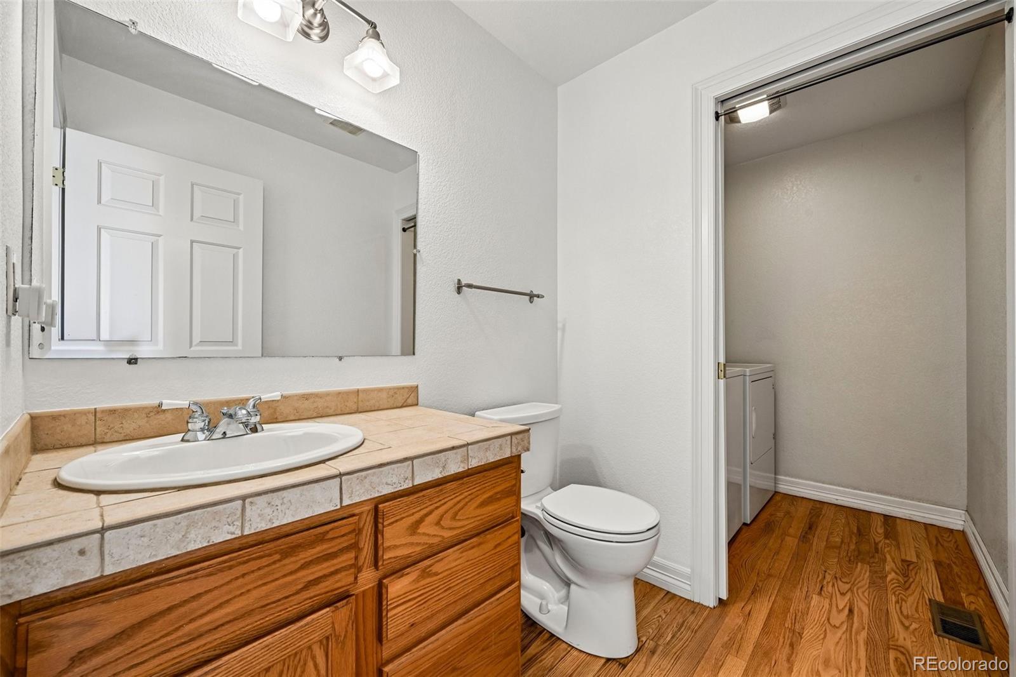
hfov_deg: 104.3
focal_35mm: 14
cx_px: 508
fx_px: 395
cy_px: 338
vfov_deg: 81.2
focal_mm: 14
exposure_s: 1/8
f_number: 10
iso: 400
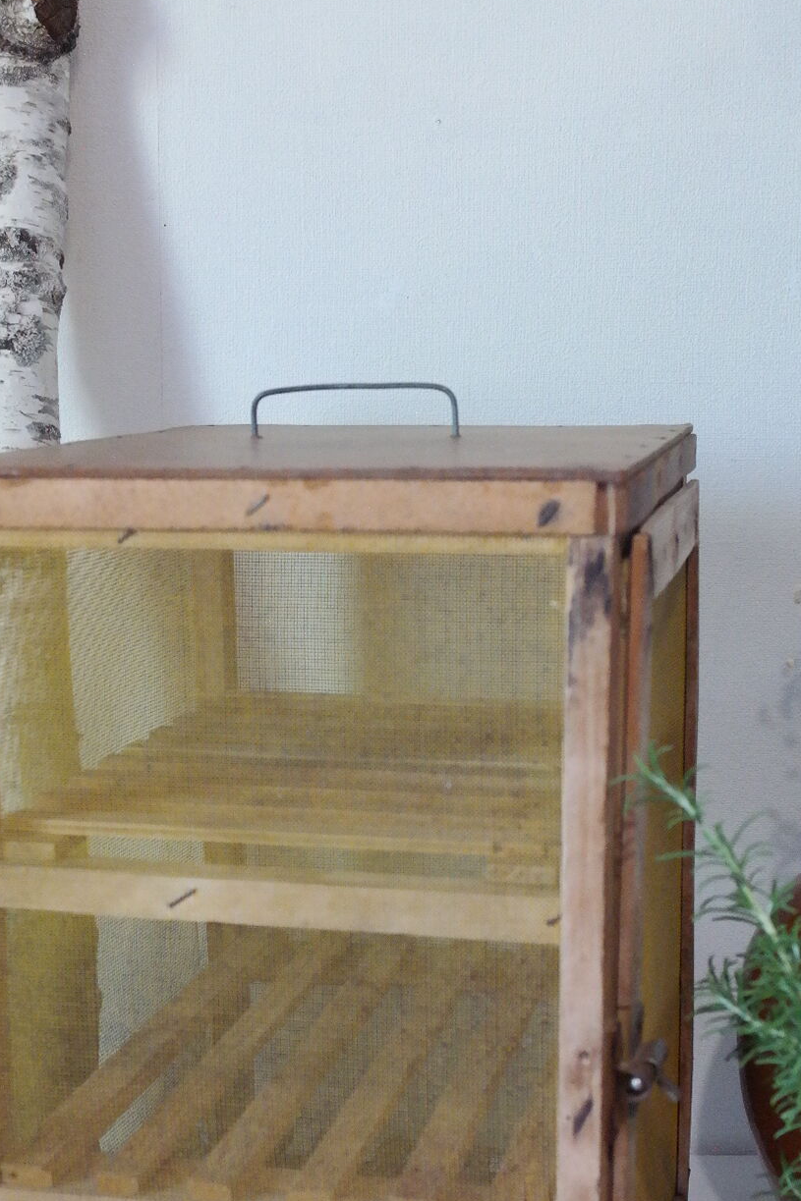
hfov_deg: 20.9
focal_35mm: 65
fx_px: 2170
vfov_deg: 30.7
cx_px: 306
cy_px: 826
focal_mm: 30
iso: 3200
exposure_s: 1/50
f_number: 5.6
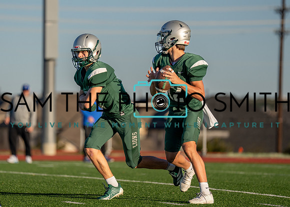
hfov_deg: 6.8
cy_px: 95
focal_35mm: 296
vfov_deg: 4.9
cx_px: 104
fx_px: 2441
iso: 200
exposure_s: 1/6400
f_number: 2.8
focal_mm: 200
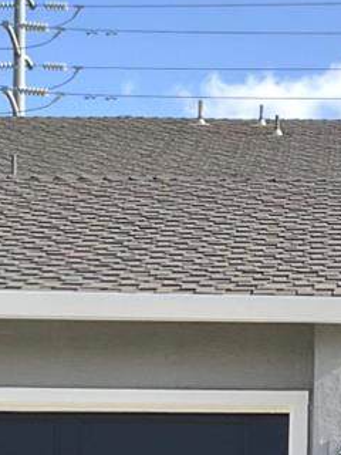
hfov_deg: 10.9
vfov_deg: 14.2
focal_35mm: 136
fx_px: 1786
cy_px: 491
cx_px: 271
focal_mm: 3
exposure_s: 1/365
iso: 25
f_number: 1.8
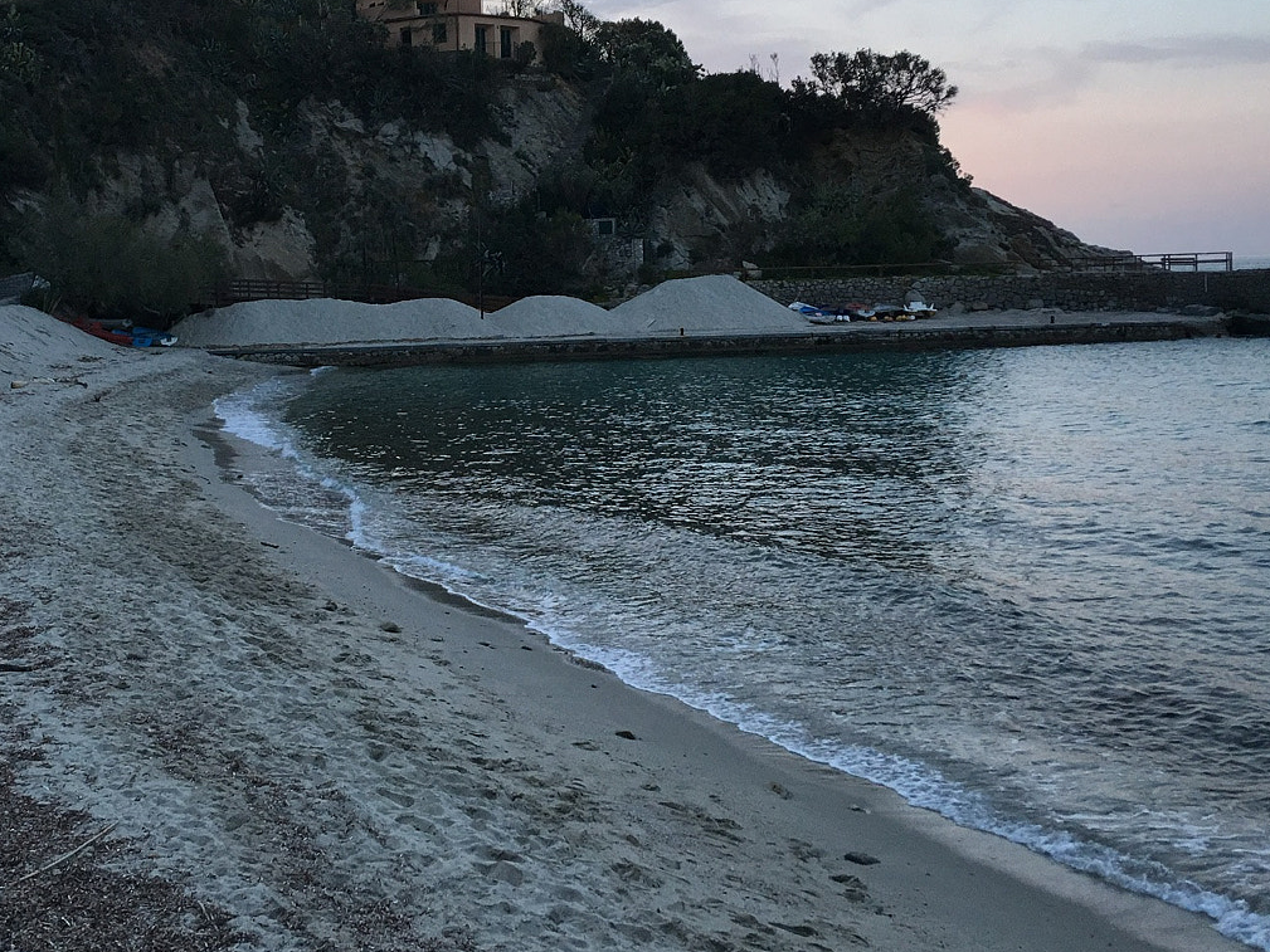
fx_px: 1688
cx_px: 432
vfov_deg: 31.4
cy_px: 353
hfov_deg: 40.8
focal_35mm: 46
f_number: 2.2
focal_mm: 4.15
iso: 25
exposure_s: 1/33
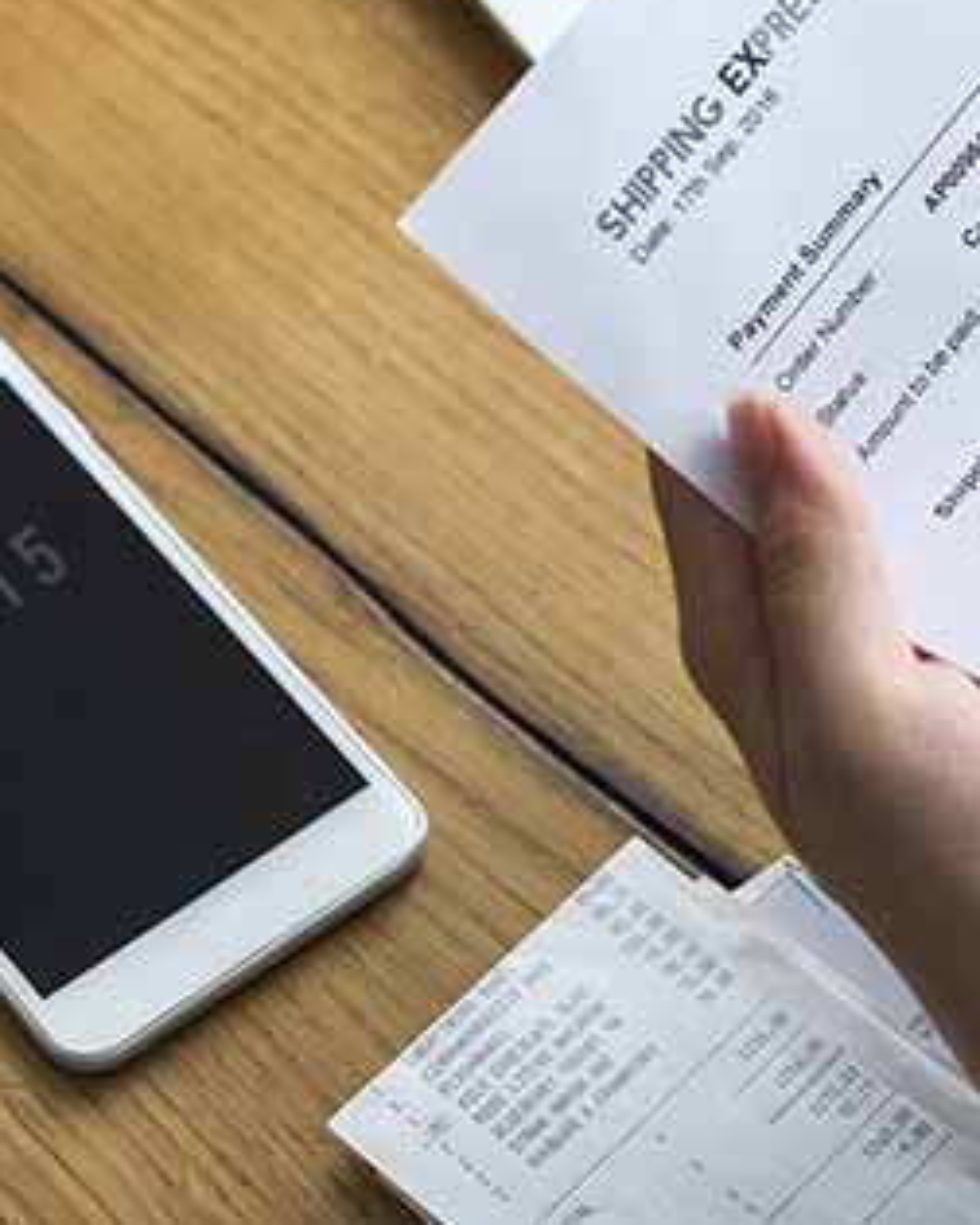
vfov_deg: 12.7
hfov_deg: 10.0
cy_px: -68
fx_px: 5402
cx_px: 1563
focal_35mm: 149
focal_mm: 50
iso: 160
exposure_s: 1/200
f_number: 3.2
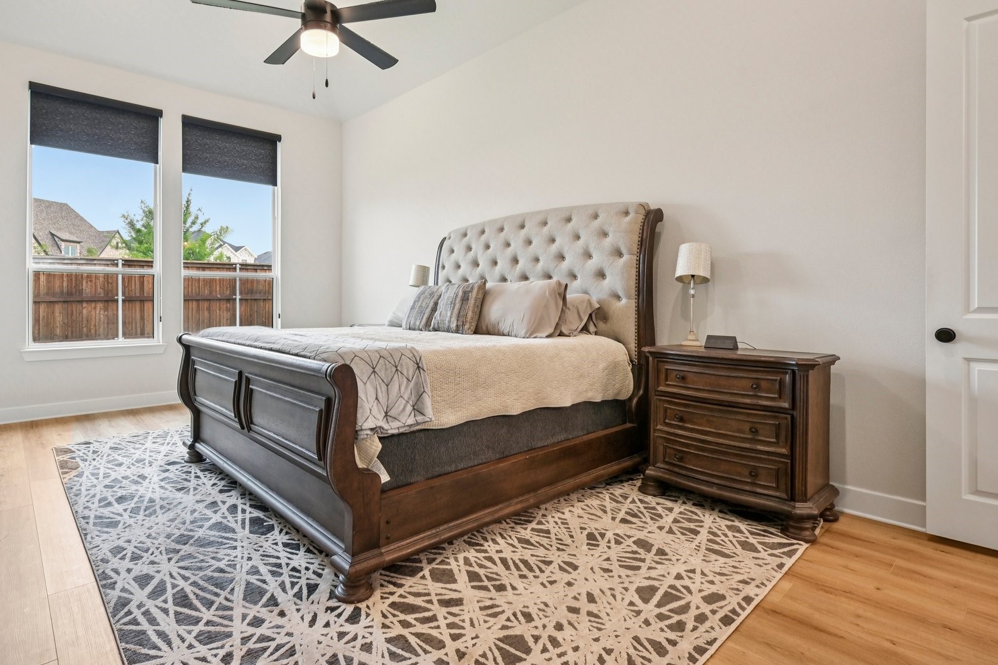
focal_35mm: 18
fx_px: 499
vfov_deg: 67.3
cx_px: 436
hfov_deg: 89.5
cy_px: 307
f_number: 9
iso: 250
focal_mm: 14
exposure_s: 1/20
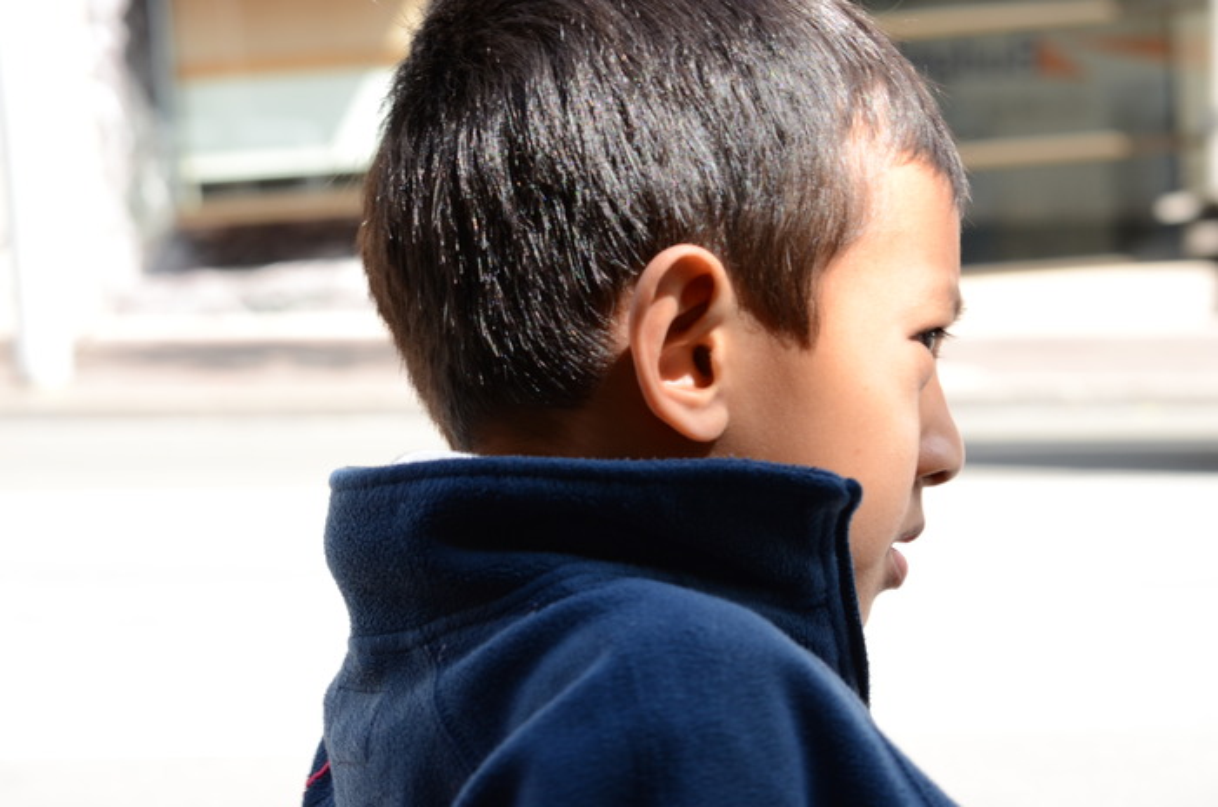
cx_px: 609
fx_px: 2786
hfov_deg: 24.7
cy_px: 404
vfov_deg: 16.5
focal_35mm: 82
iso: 400
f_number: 7.1
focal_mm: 55
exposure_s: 1/200
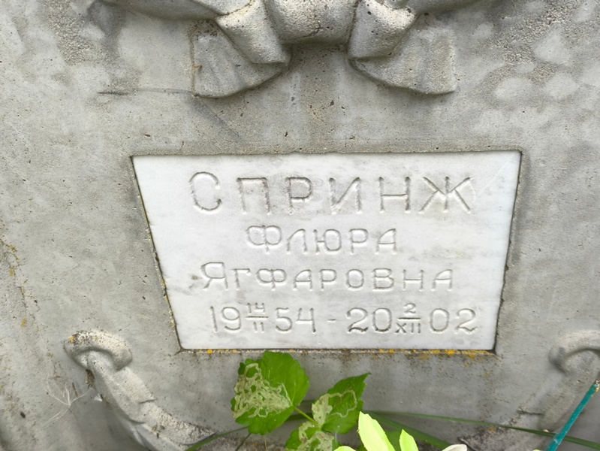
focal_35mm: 50
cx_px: 300
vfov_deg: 29.1
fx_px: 867
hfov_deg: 38.2
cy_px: 226
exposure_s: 1/60
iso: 50
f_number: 1.7
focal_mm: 4.71
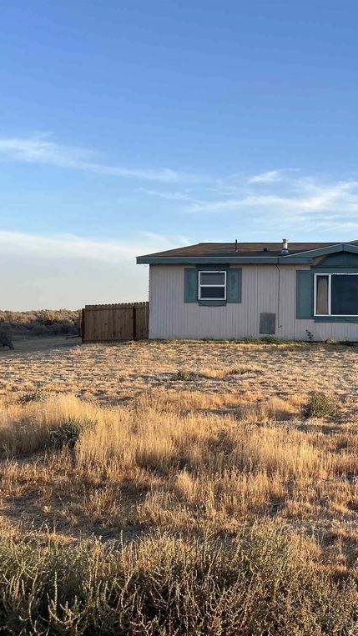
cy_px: 319
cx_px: 416
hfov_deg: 27.8
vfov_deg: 52.8
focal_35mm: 38
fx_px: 641
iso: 50
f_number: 1.5
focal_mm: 5.7
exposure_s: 1/1171
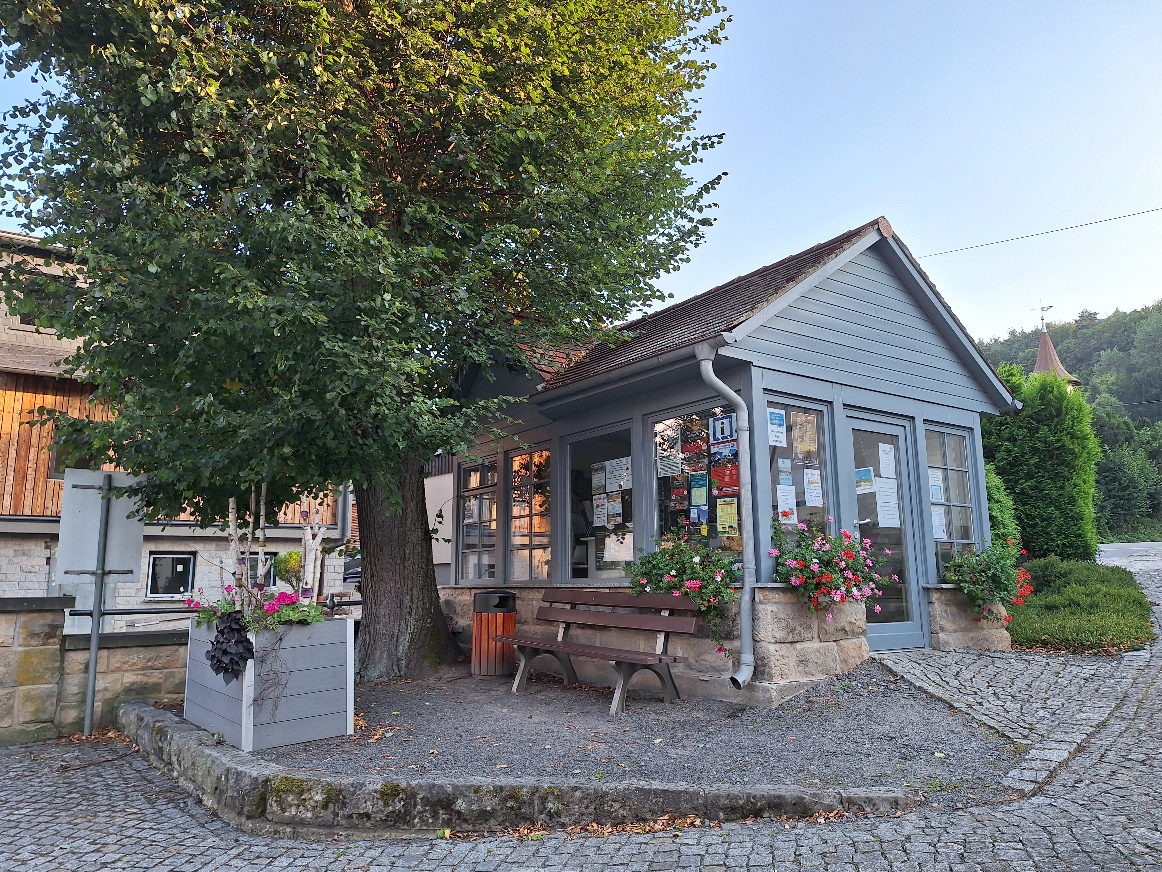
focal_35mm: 23
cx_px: 581
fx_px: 772
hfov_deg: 73.9
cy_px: 436
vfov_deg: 58.9
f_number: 1.8
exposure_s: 1/358
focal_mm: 5.54
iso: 40
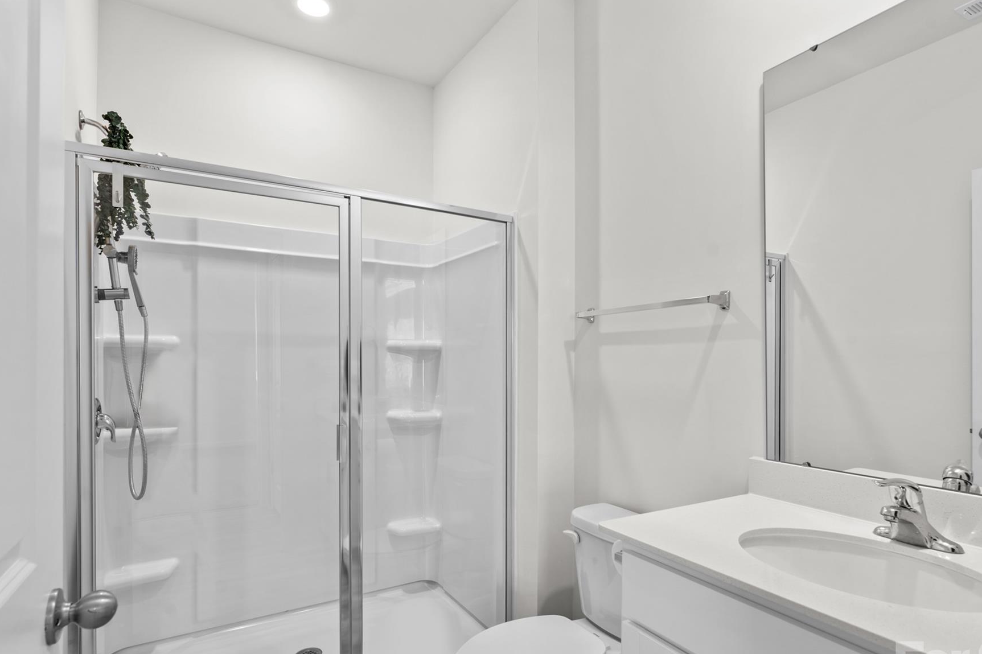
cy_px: 365
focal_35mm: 19
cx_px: 494
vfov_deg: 64.3
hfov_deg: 86.9
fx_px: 518
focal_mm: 16
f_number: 8
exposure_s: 1/2
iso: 100
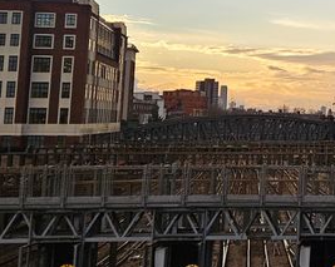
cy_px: -4
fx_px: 1000
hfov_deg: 17.7
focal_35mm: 101
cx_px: 449
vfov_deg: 14.9
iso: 25
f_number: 1.8
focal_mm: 5.4
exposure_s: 1/470
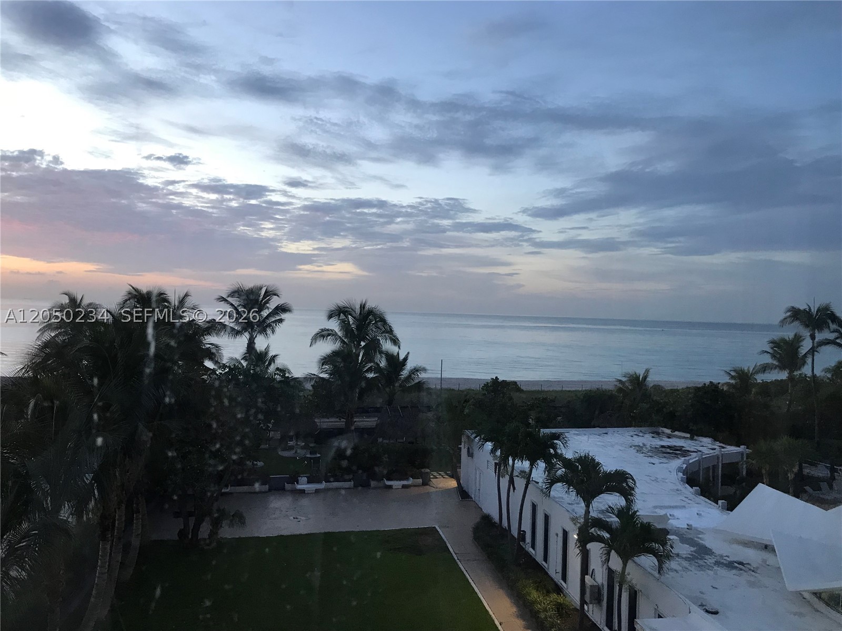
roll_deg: -0.8
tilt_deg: +0.6
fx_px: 681
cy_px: 316
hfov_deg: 63.4
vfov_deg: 49.7
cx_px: 421
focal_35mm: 28
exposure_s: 1/24
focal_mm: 3.99
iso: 40
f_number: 1.8
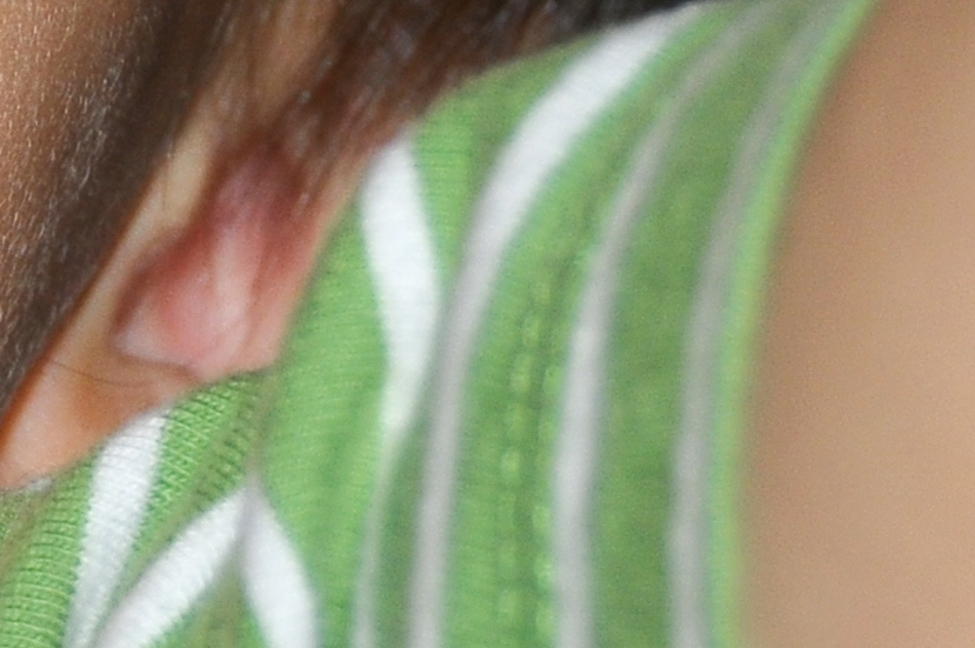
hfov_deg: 5.3
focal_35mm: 382
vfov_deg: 3.6
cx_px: -1059
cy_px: -323
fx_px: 10336
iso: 200
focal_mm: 42
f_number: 4.5
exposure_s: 1/60
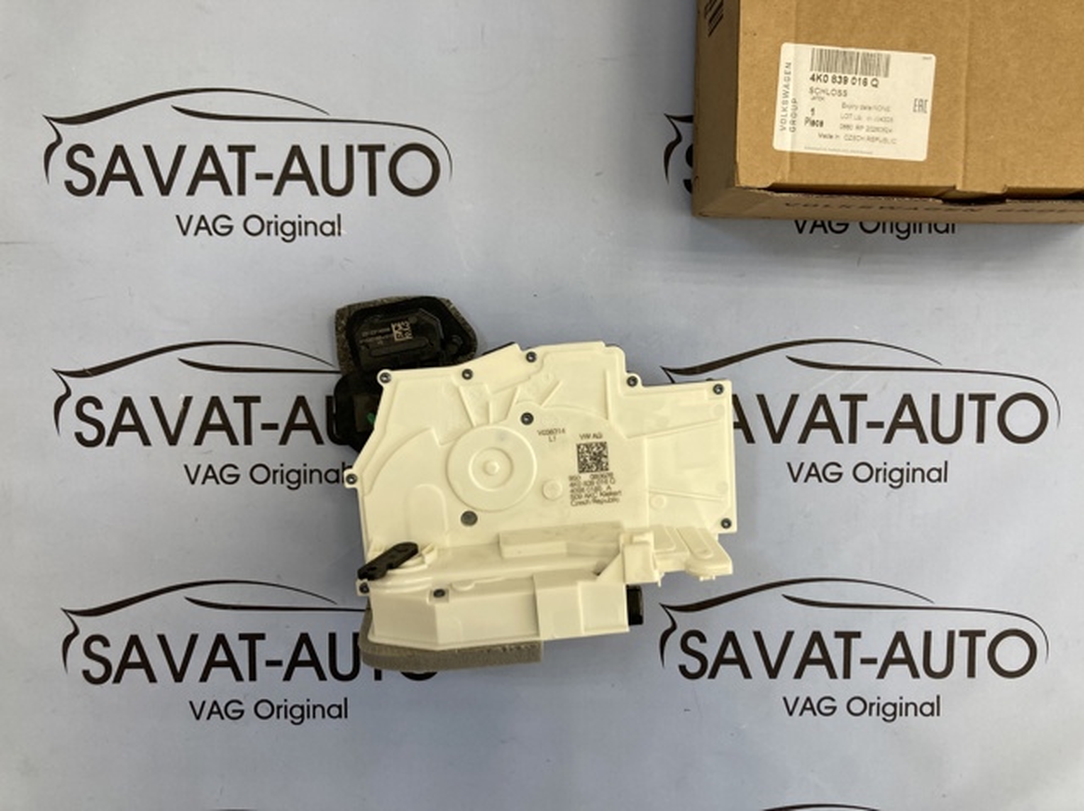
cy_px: 406
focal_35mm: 28
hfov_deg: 63.5
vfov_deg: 49.7
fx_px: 876
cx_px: 542
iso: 80
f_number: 1.8
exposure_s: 1/121
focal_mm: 3.99
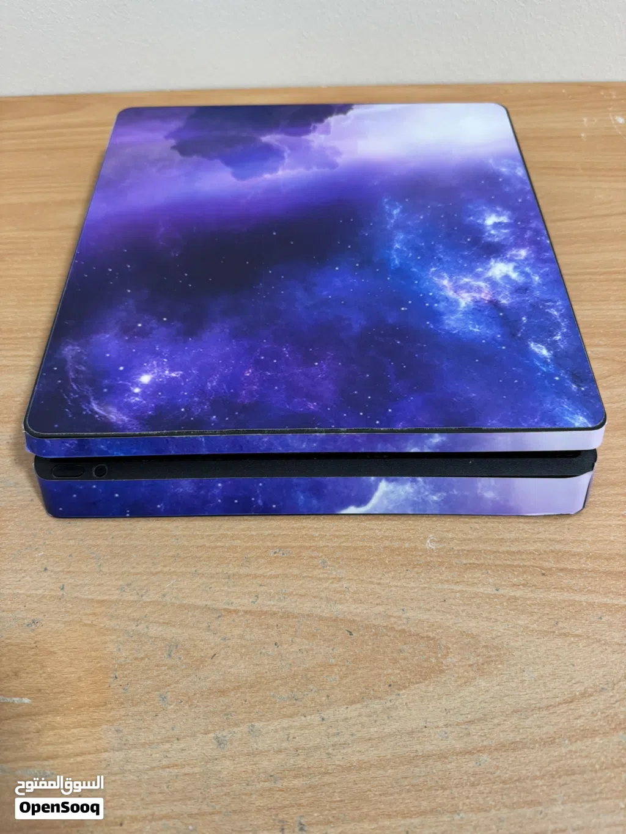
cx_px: 313
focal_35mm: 24
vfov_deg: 71.6
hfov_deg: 56.8
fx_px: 579
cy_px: 417
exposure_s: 1/50
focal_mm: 6.76
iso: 320
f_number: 1.78
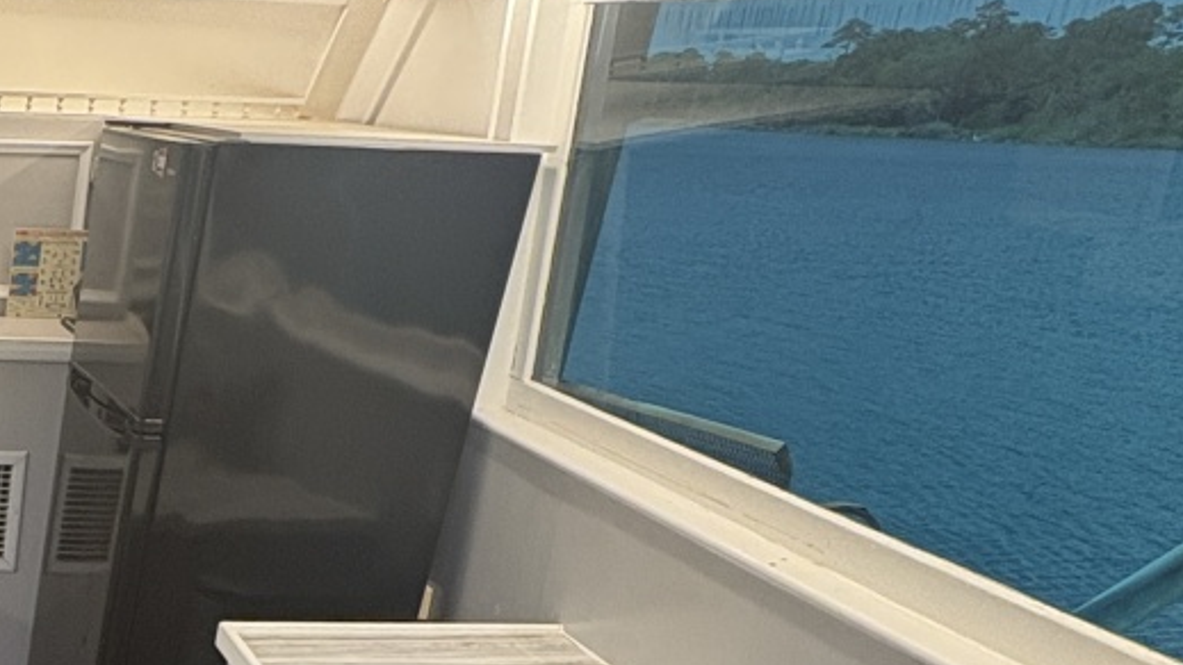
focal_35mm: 47
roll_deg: -2.1
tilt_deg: -25.4
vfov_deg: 23.4
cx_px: -276
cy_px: 786
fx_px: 1474
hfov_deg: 34.1
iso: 160
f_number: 2.2
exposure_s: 1/60
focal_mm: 2.22
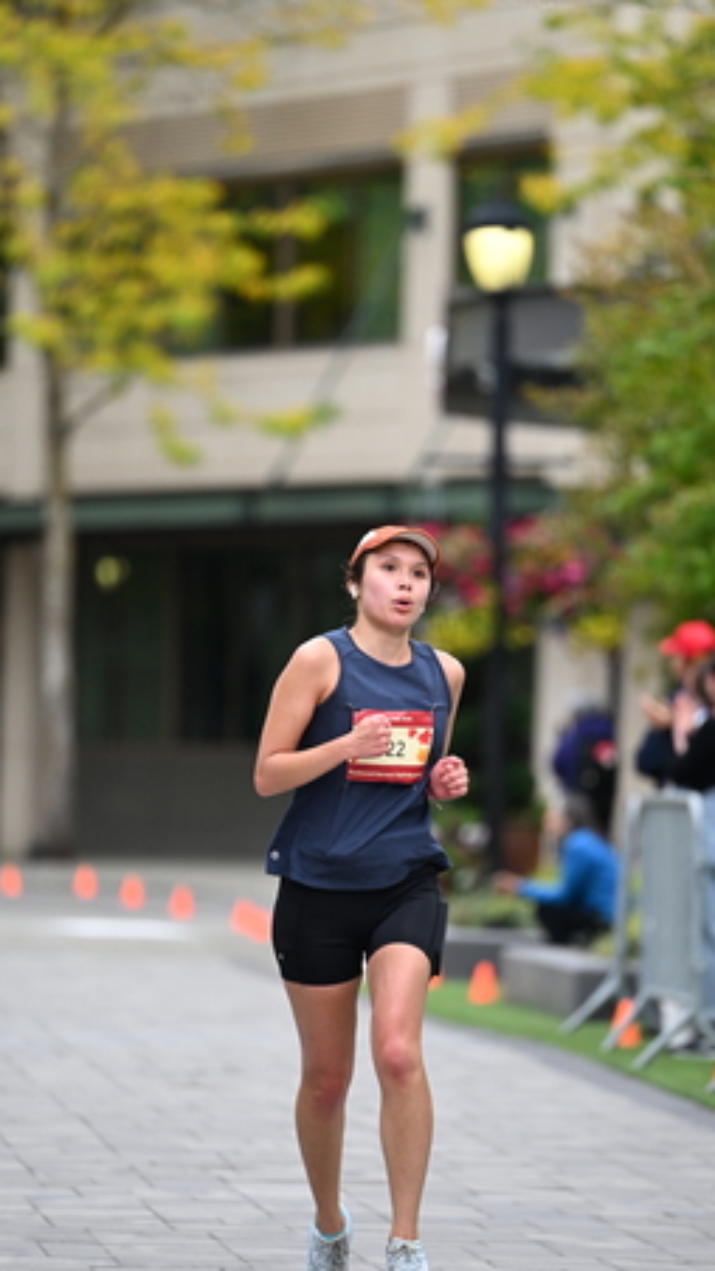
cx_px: 317
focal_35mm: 255
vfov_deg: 8.5
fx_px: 8601
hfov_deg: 4.8
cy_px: 697
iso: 640
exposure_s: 1/2000
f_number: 2.8
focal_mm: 200
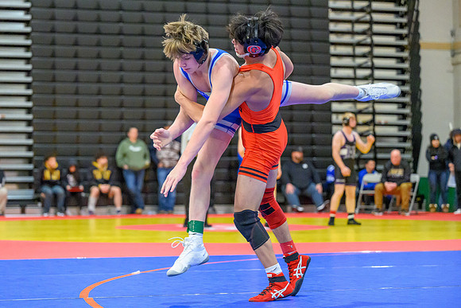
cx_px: 188
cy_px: 154
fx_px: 1288
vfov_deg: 13.6
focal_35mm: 101
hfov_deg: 20.3
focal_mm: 85
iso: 12800
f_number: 2.8
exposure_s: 1/800
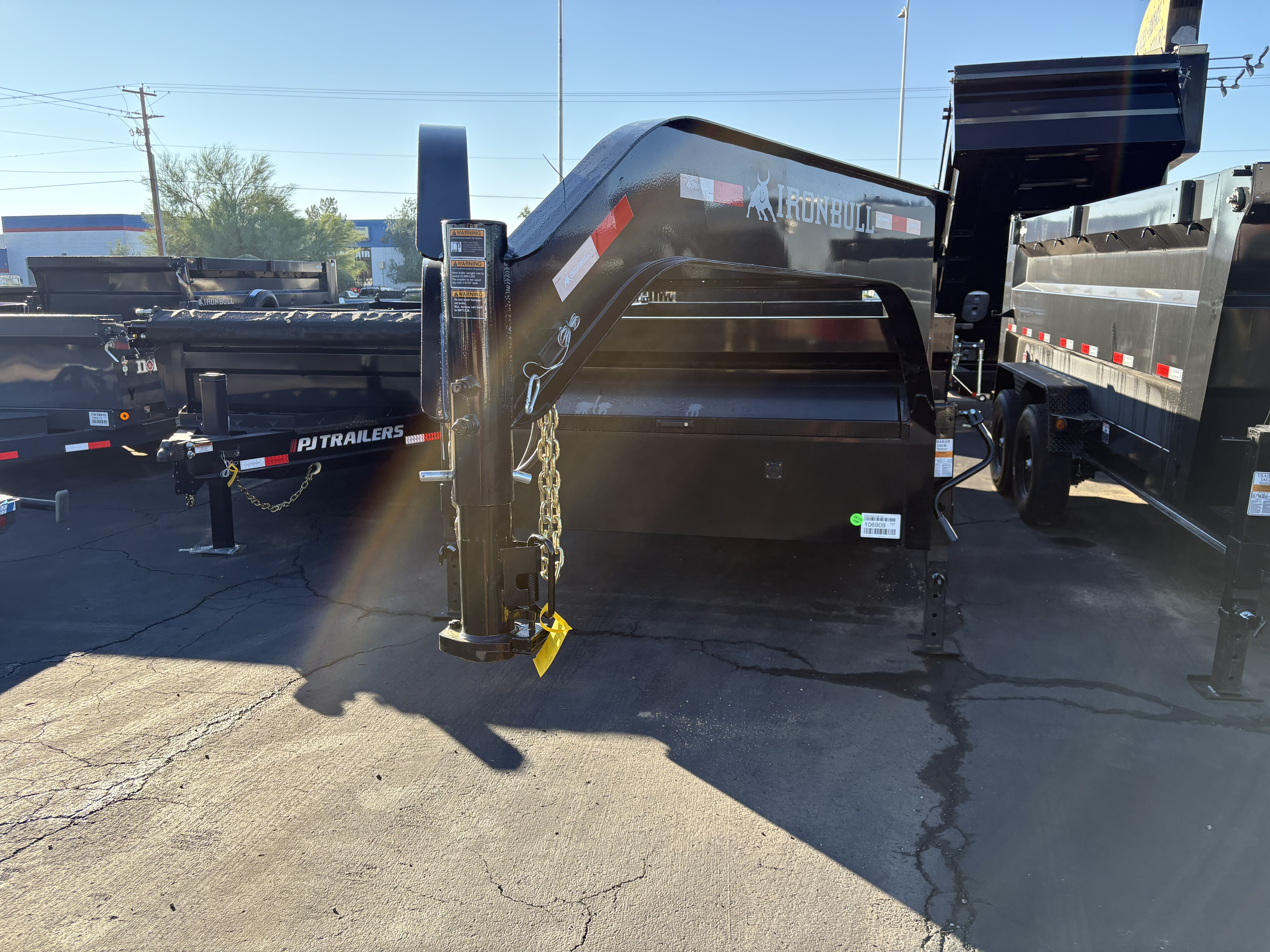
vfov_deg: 53.1
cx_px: 635
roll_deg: +0.9
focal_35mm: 26
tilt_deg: -12.2
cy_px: 476
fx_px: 954
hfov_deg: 67.3
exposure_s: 1/945
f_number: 1.6
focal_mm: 5.96
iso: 64
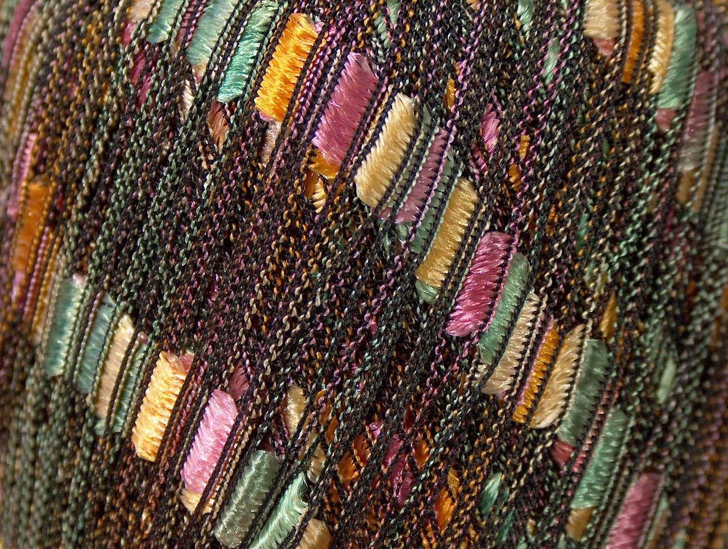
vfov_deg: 15.0
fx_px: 2085
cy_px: 274
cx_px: 364
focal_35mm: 99
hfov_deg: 19.8
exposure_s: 1/2.45
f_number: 2.9
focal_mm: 20.29
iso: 100
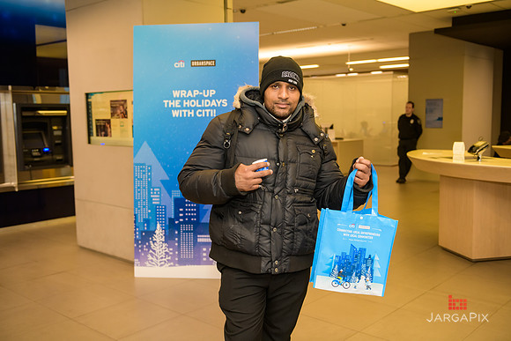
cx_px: 256
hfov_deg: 50.7
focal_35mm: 38
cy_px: 170
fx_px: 539
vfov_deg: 35.1
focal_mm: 38
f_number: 3.2
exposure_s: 1/125
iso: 800
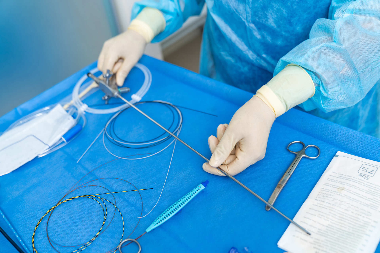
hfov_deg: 51.9
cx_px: 190
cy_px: 126
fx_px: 391
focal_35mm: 37
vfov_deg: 35.9
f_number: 3.2
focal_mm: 37
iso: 320
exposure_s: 1/250
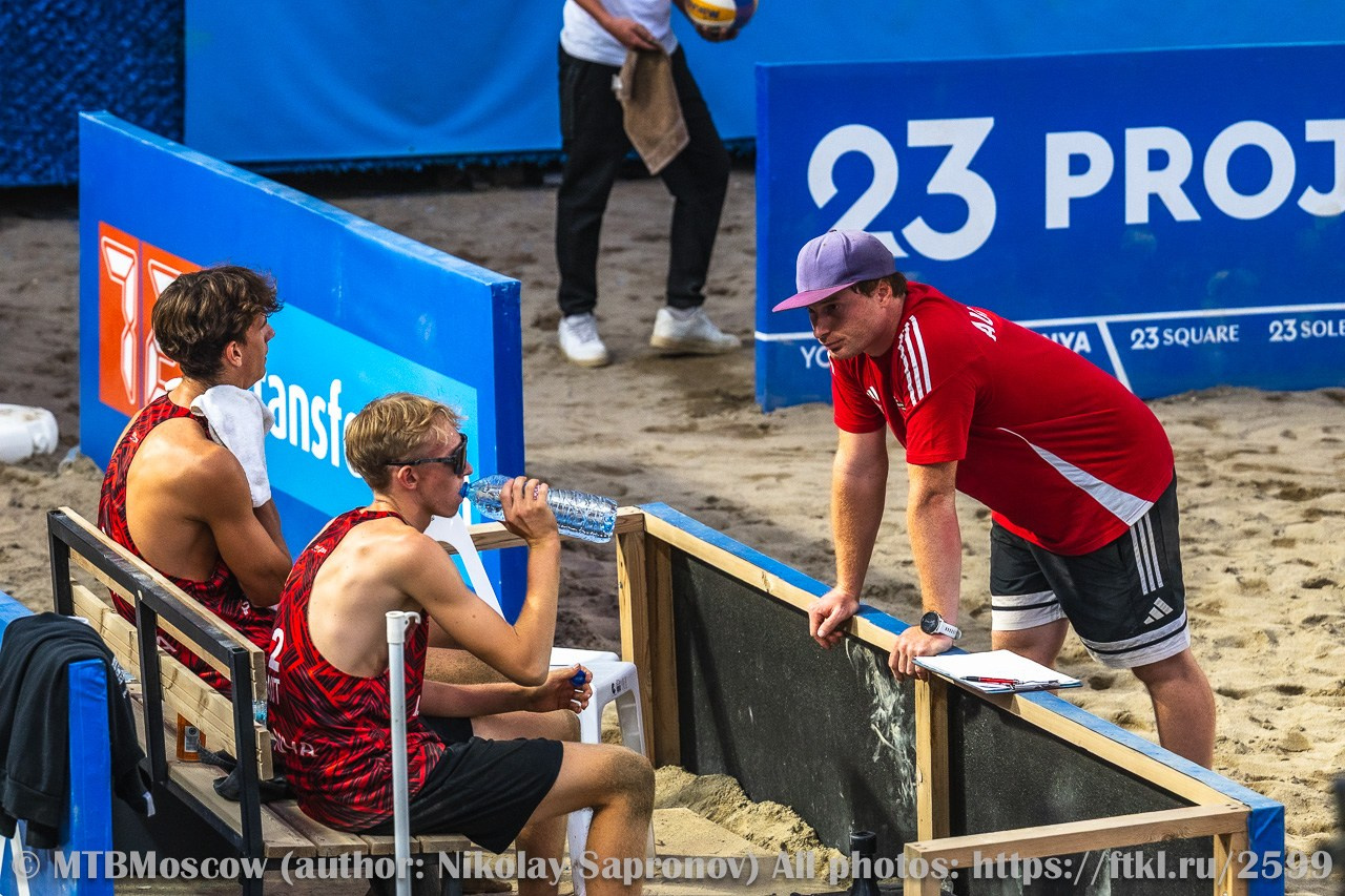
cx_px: 672
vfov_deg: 6.8
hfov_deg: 10.2
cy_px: 448
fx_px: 7545
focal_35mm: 202
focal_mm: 135
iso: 1000
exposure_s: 1/1250
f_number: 4
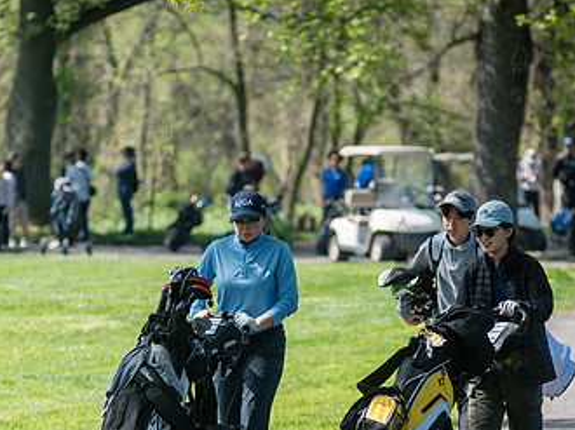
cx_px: 242
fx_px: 5013
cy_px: 299
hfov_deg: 6.6
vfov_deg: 4.9
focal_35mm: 302
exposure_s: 1/500
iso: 100
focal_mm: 155
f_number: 3.5
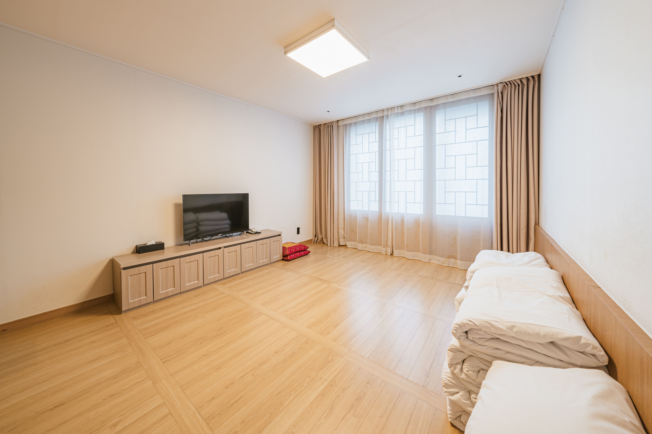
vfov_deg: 90.0
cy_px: 217
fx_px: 217
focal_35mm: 12
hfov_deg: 112.6
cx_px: 326
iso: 100
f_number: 10
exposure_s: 1/1.67
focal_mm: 12
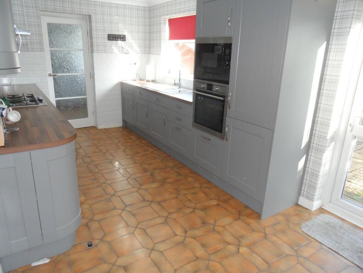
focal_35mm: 24
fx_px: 252
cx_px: 182
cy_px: 136
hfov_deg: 71.6
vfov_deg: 56.8
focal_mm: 3.9
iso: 160
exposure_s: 1/60
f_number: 3.2
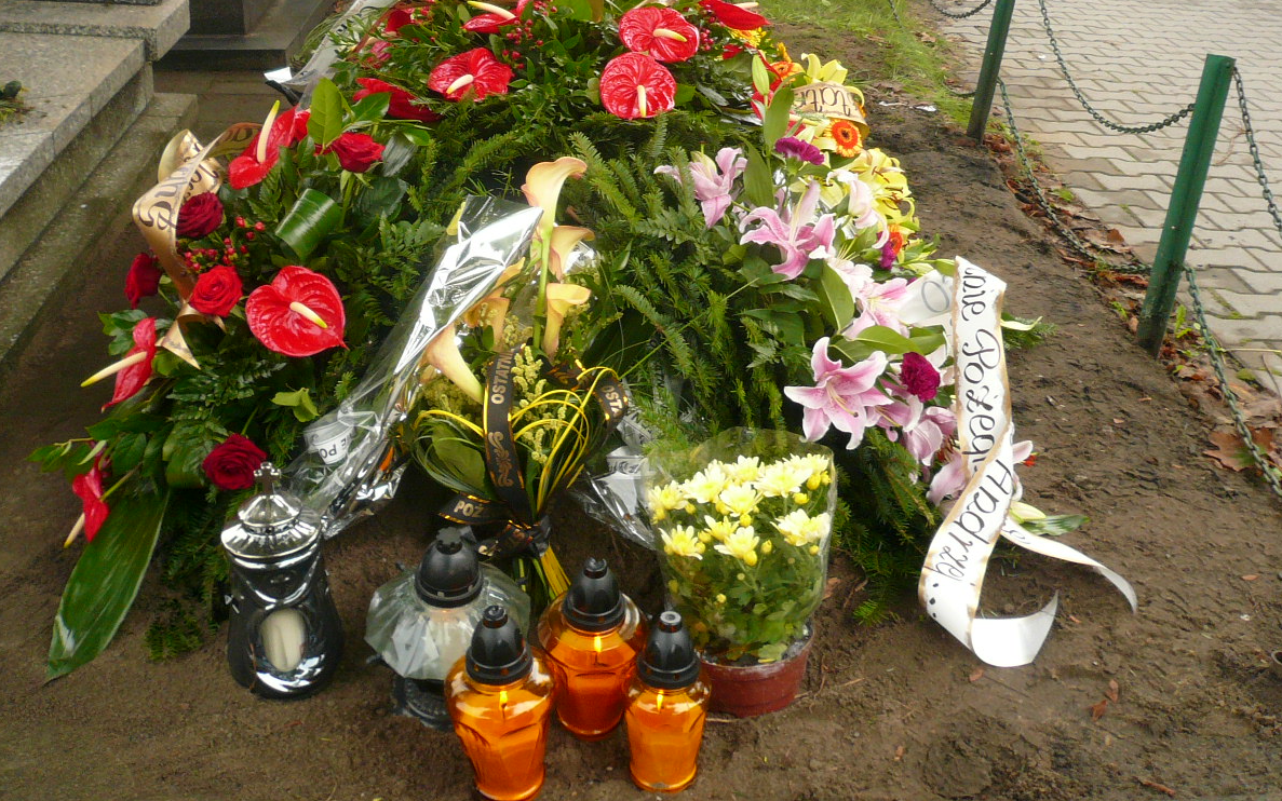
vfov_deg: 31.2
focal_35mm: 40
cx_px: 699
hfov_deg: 49.2
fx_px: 1398
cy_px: 163
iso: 100
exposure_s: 1/60
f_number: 2.8
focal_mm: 4.6
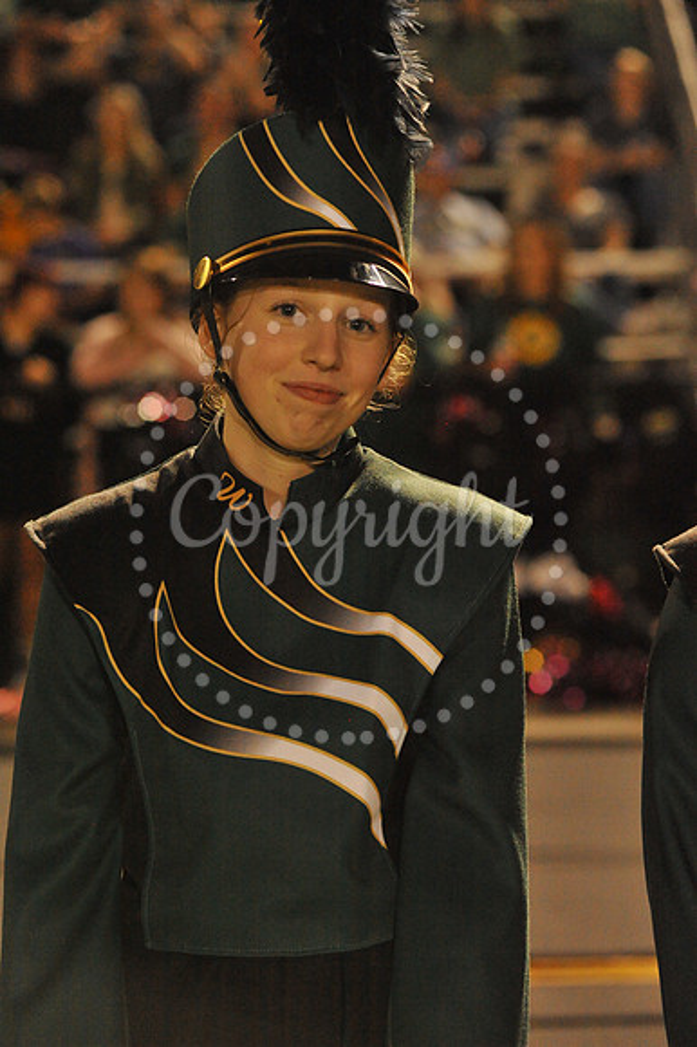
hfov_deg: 11.4
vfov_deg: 17.1
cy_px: 524
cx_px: 348
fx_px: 3489
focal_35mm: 120
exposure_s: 1/200
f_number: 5
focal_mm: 120
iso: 6400
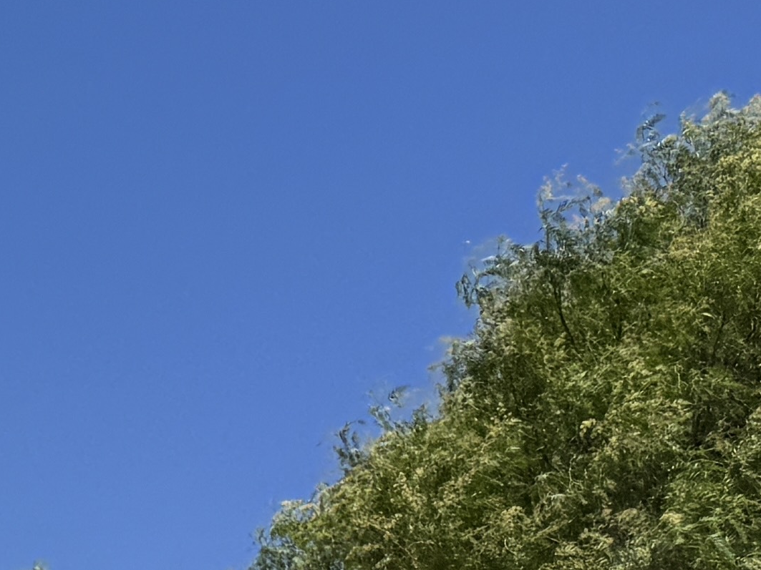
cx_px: -1027
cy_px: 1465
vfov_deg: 9.8
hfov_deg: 12.3
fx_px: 2836
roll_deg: -0.7
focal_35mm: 129
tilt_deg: +0.1
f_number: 1.78
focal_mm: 6.76
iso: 80
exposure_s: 1/6410
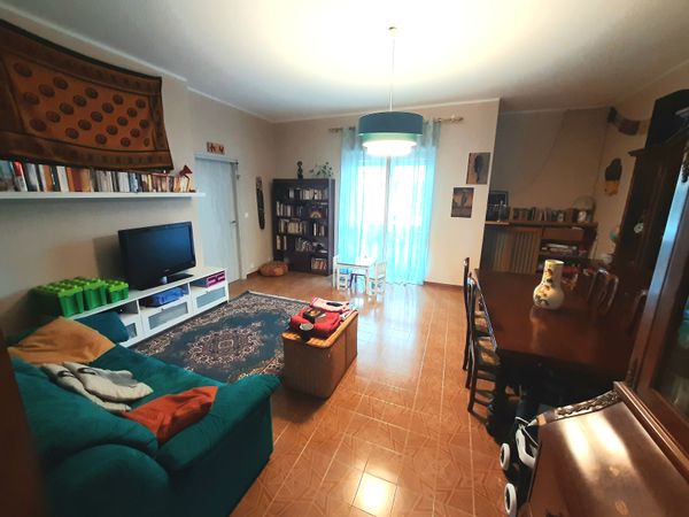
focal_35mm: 13
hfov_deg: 106.2
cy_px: 258
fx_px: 259
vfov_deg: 89.9
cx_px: 344
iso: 250
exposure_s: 1/25
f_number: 2.2
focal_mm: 1.42
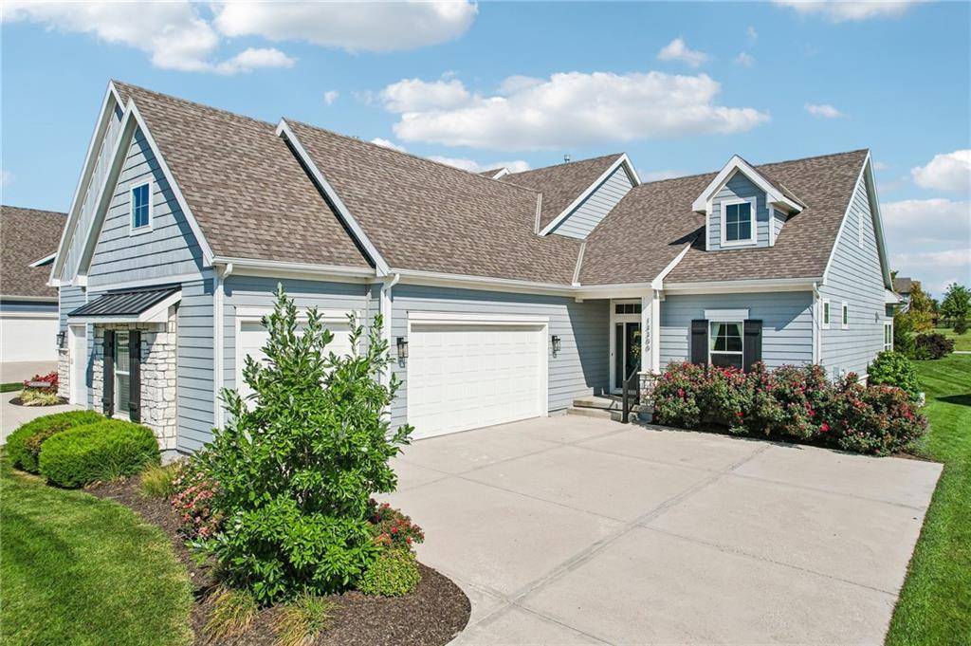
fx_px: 593
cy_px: 323
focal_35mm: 22
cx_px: 486
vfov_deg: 57.1
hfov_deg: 78.6
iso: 140
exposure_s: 1/4000
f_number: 2.8
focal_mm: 8.4
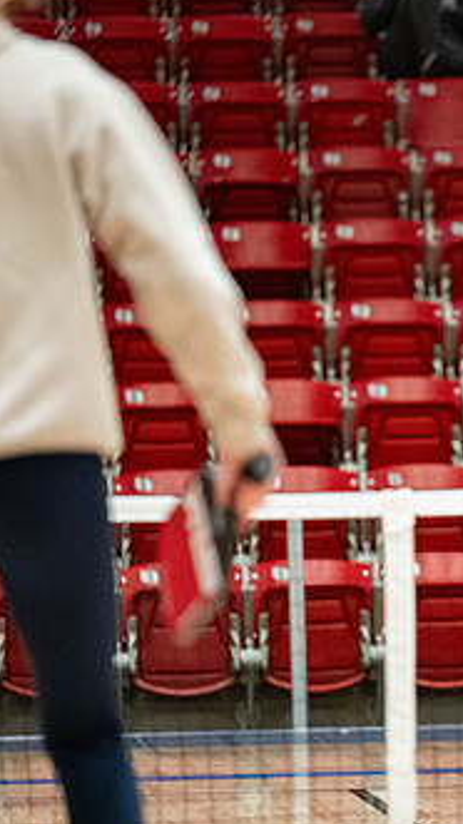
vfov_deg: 7.3
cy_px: 464
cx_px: 597
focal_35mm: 294
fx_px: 6422
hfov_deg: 4.1
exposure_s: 1/500
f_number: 2.8
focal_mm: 160
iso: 5000
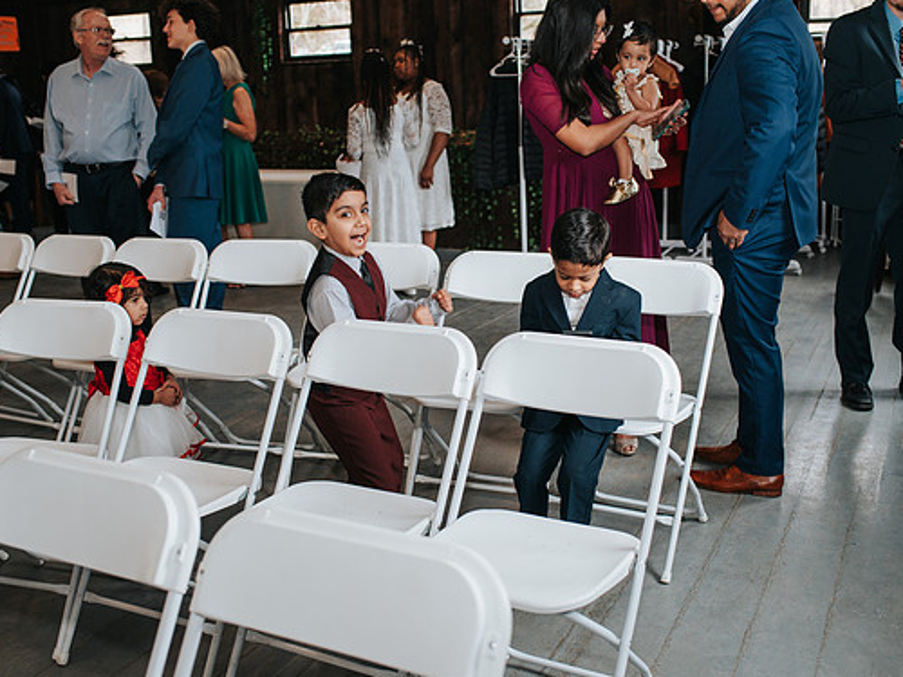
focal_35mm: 39
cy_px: 339
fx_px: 1017
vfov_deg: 36.8
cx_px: 459
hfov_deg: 47.9
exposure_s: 1/200
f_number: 3.2
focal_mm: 35
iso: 1000
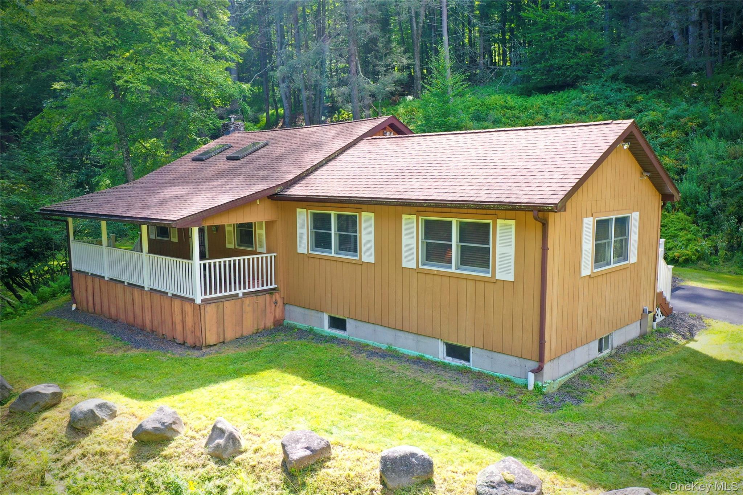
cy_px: 248
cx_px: 372
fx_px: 578
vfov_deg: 46.4
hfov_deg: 65.5
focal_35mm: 28
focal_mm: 10.26
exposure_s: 1/120
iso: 100
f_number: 4.5
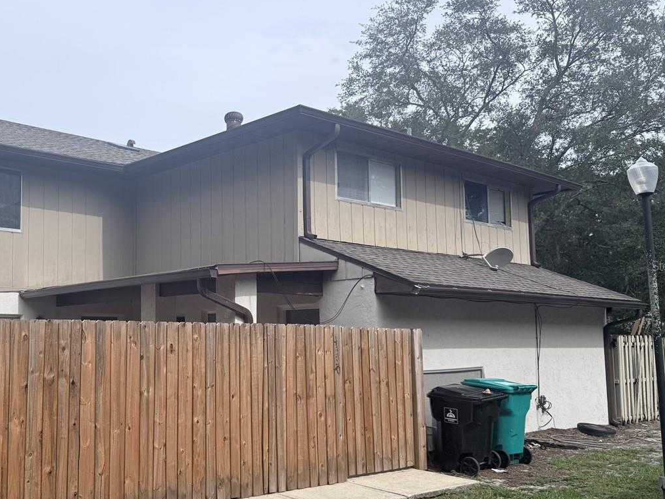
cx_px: 187
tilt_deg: +6.8
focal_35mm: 38
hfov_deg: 47.6
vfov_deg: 37.7
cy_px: 265
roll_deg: +0.9
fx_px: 730
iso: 80
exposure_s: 1/5319
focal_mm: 6.76
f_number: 1.78
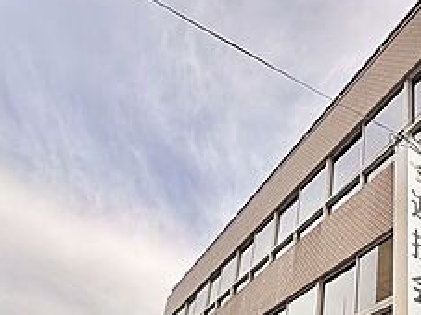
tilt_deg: +21.4
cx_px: 317
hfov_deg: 48.2
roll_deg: -3.7
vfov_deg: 34.2
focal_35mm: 37
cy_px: 334
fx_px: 450
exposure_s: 1/451
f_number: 2.2
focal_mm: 2.22
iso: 50
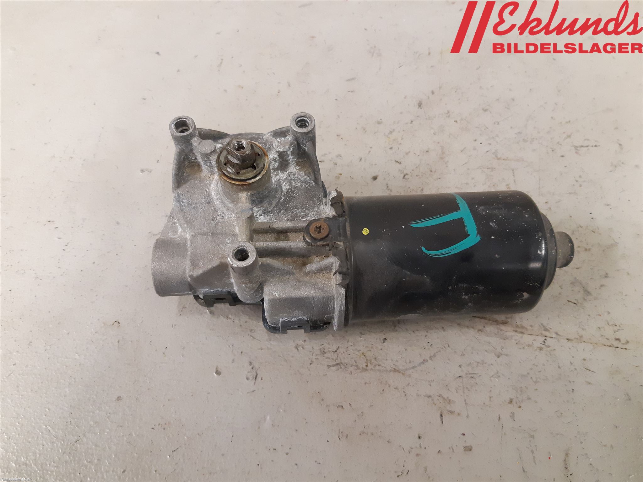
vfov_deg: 53.1
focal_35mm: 26
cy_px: 241
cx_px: 322
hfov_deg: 67.3
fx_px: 483
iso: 250
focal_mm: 3.93
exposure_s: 1/50
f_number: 1.7
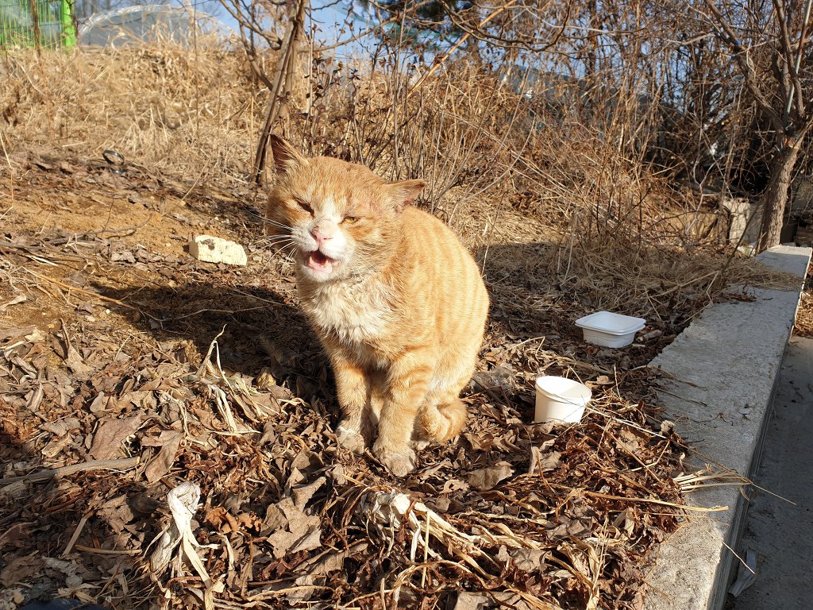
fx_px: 611
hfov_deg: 67.3
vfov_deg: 53.1
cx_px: 406
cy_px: 305
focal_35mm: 26
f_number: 2.4
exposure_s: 1/971
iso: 50
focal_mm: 4.3
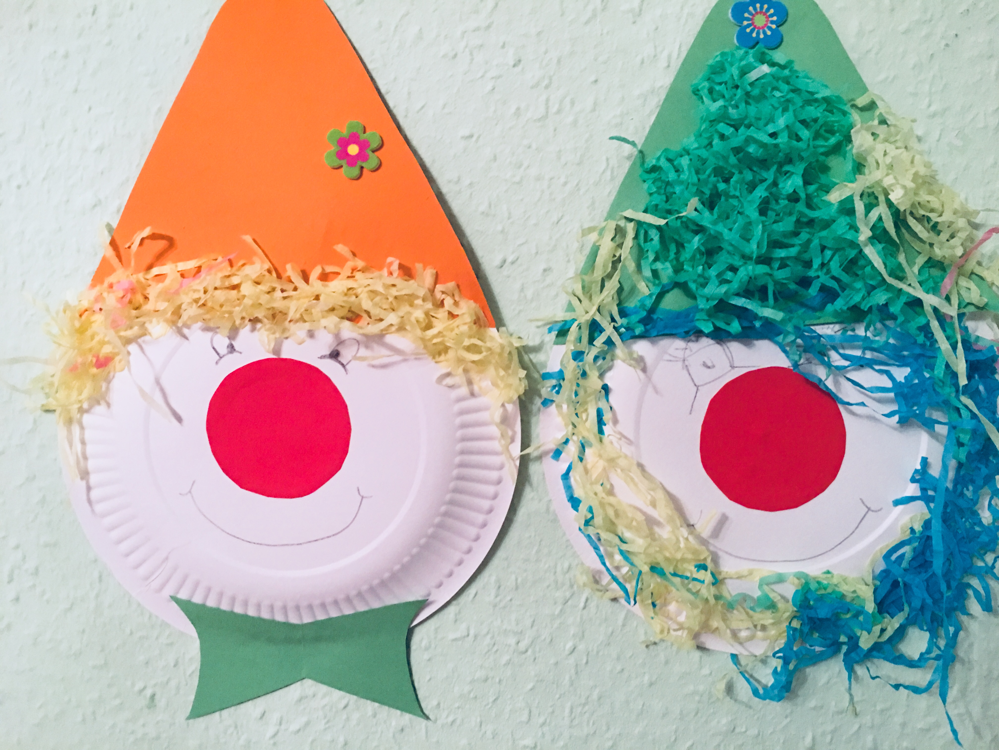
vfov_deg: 48.2
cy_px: 375
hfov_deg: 61.7
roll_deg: +2.2
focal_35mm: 29
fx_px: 837
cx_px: 500
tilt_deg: -5.1
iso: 125
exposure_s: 1/8
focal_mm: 4.15
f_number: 2.2
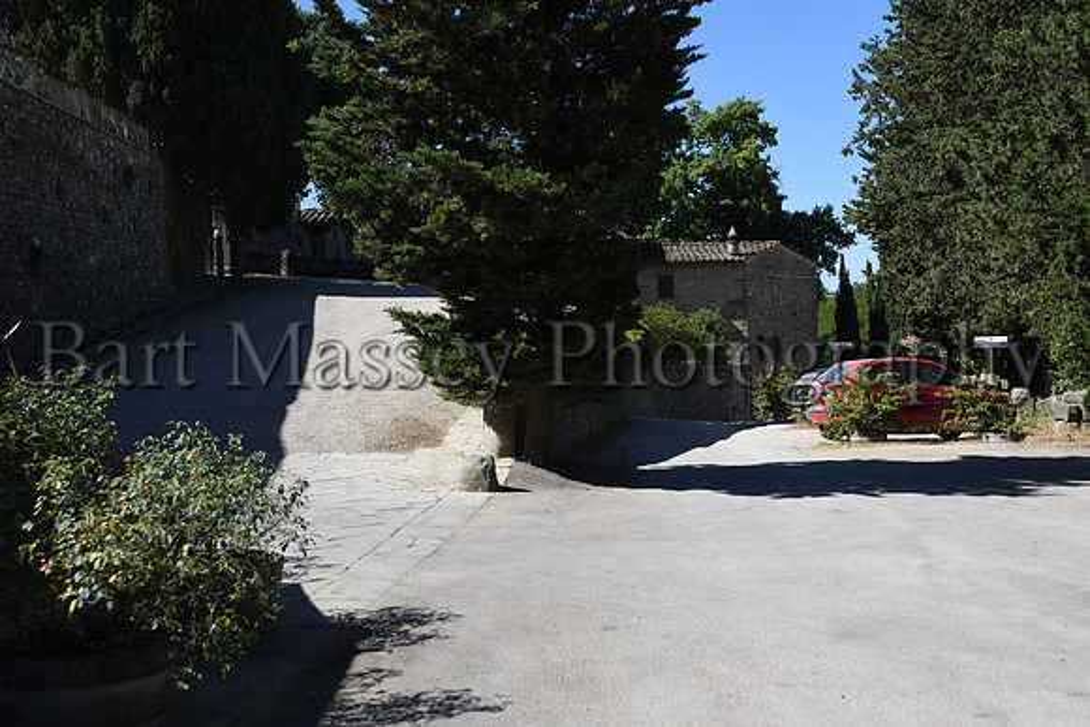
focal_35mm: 48
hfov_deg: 41.1
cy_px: 364
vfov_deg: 28.1
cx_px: 545
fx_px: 1454
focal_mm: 48
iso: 72
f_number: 8
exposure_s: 1/200
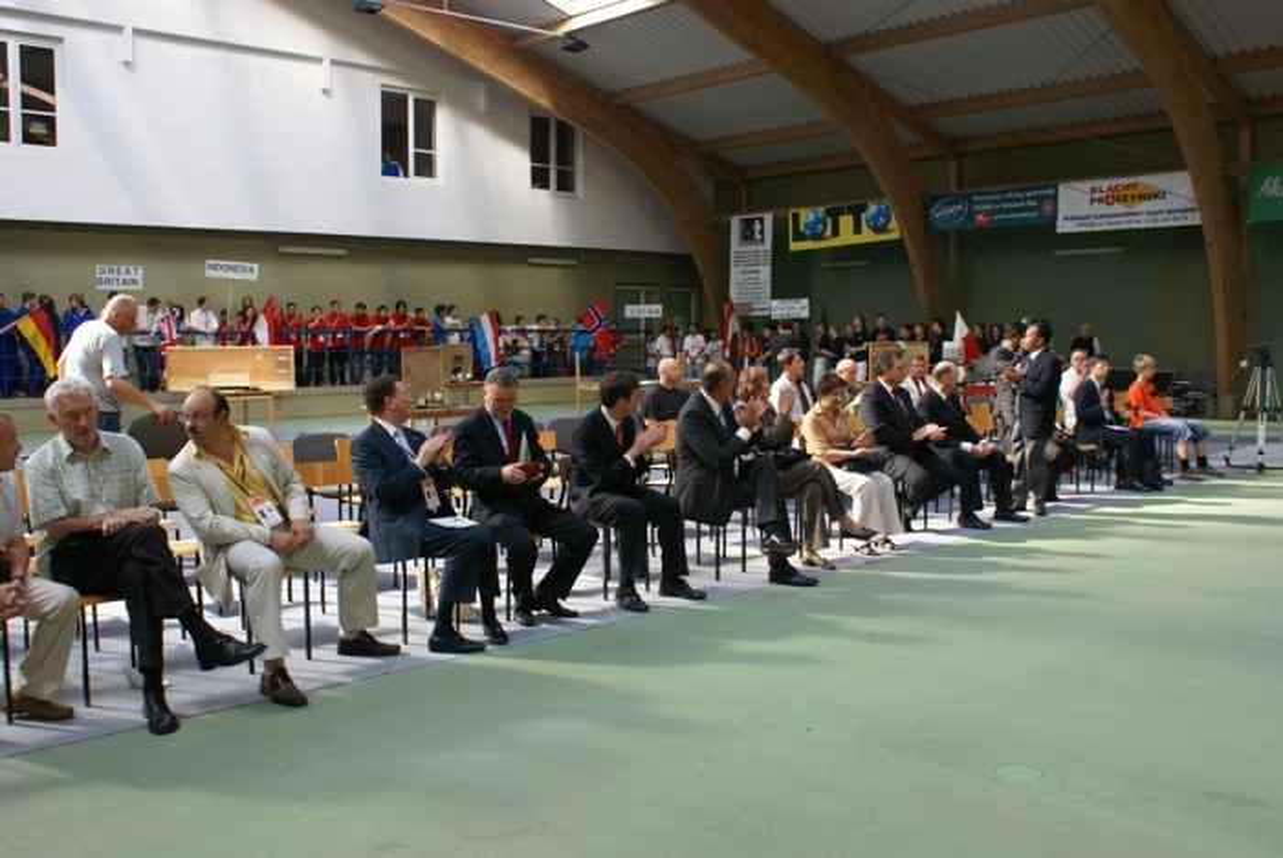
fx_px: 1070
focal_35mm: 30
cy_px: 429
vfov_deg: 43.7
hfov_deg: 61.9
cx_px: 642
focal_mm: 20
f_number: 5.6
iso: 200
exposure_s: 1/40
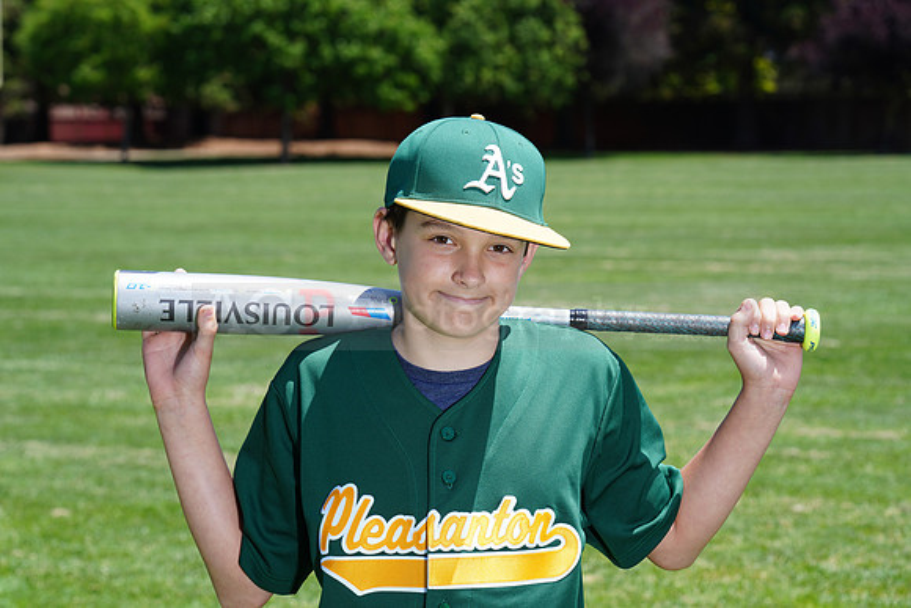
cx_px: 456
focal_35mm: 124
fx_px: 3138
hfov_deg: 16.5
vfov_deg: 11.1
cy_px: 304
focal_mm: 124
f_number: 10
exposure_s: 1/200
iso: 200
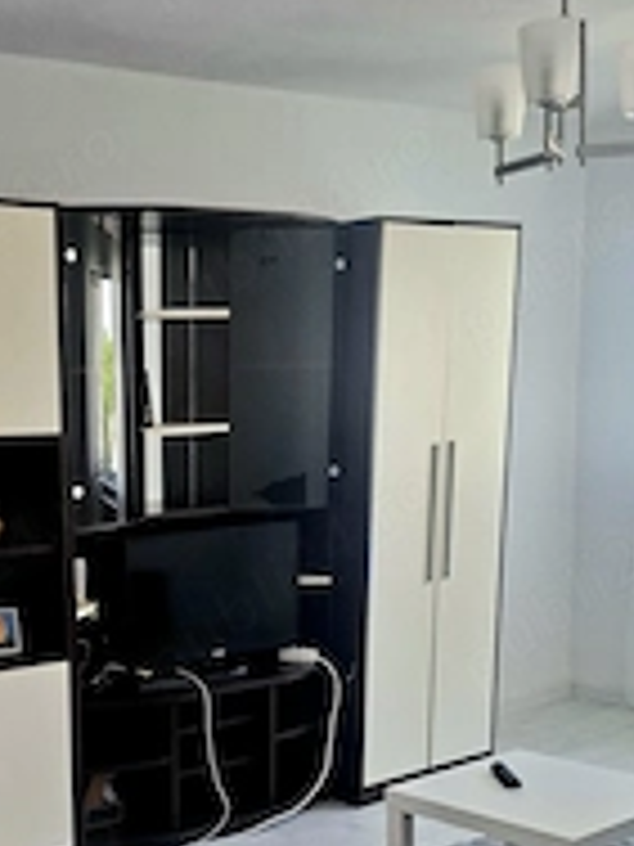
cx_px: 130
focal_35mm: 49
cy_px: 652
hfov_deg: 29.0
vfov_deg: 37.8
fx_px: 1197
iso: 64
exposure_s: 1/100
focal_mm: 5.54
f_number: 1.8
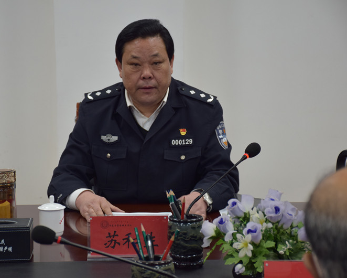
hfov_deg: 16.1
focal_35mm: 119
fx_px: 1222
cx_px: 147
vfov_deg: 13.0
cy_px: 139
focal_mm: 70
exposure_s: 1/60
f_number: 5
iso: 450
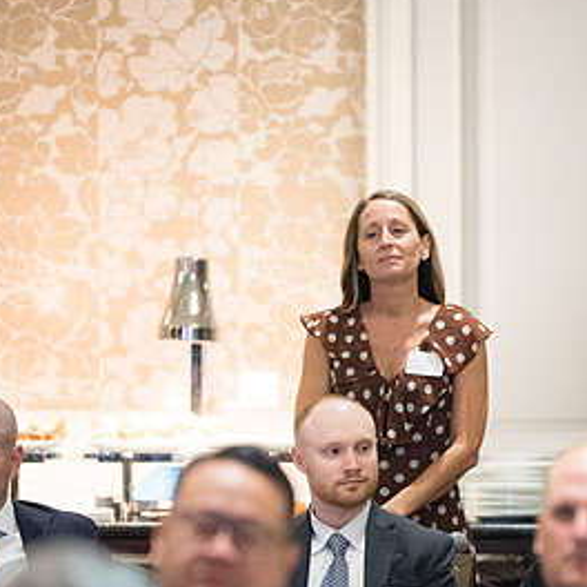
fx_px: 7156
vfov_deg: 4.7
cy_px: 308
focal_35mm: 373
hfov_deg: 4.7
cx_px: 416
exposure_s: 1/160
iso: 2800
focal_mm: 200
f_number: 2.8
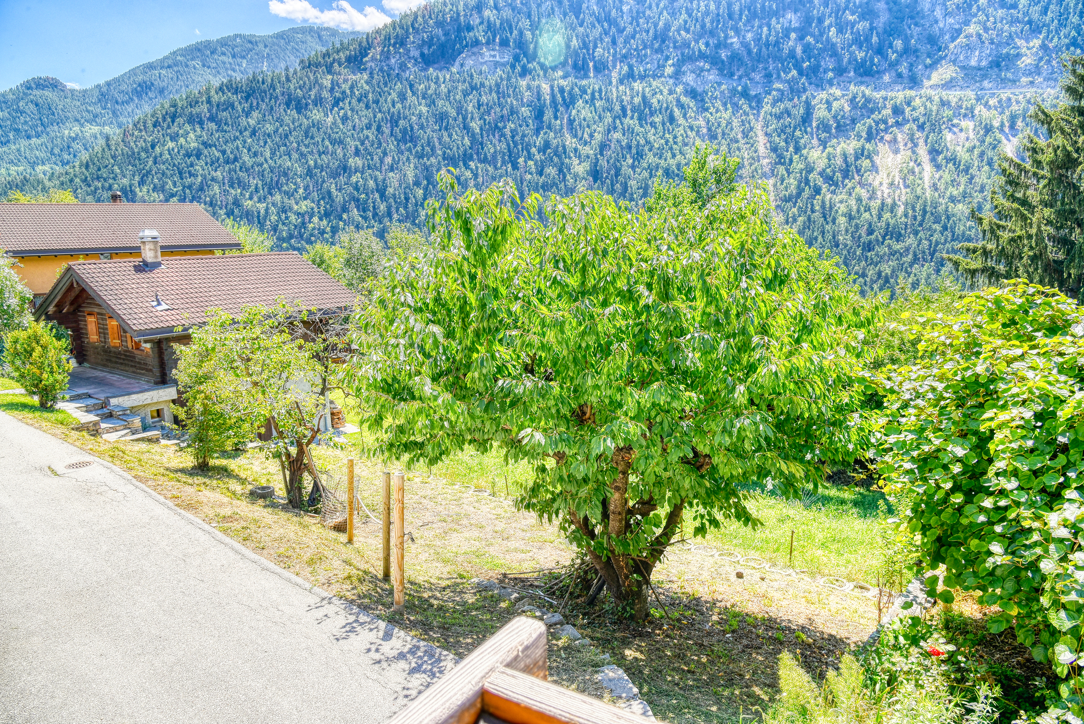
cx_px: 542
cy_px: 362
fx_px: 723
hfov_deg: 73.7
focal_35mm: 24
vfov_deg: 53.2
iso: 250
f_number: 16
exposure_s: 1/1000
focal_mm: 24
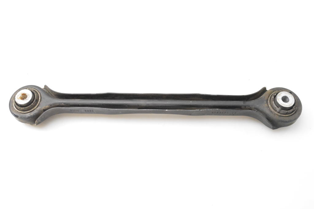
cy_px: 104
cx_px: 157
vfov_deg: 36.8
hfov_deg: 53.1
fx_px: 314
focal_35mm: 36
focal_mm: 24
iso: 6400
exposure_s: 1/250
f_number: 8
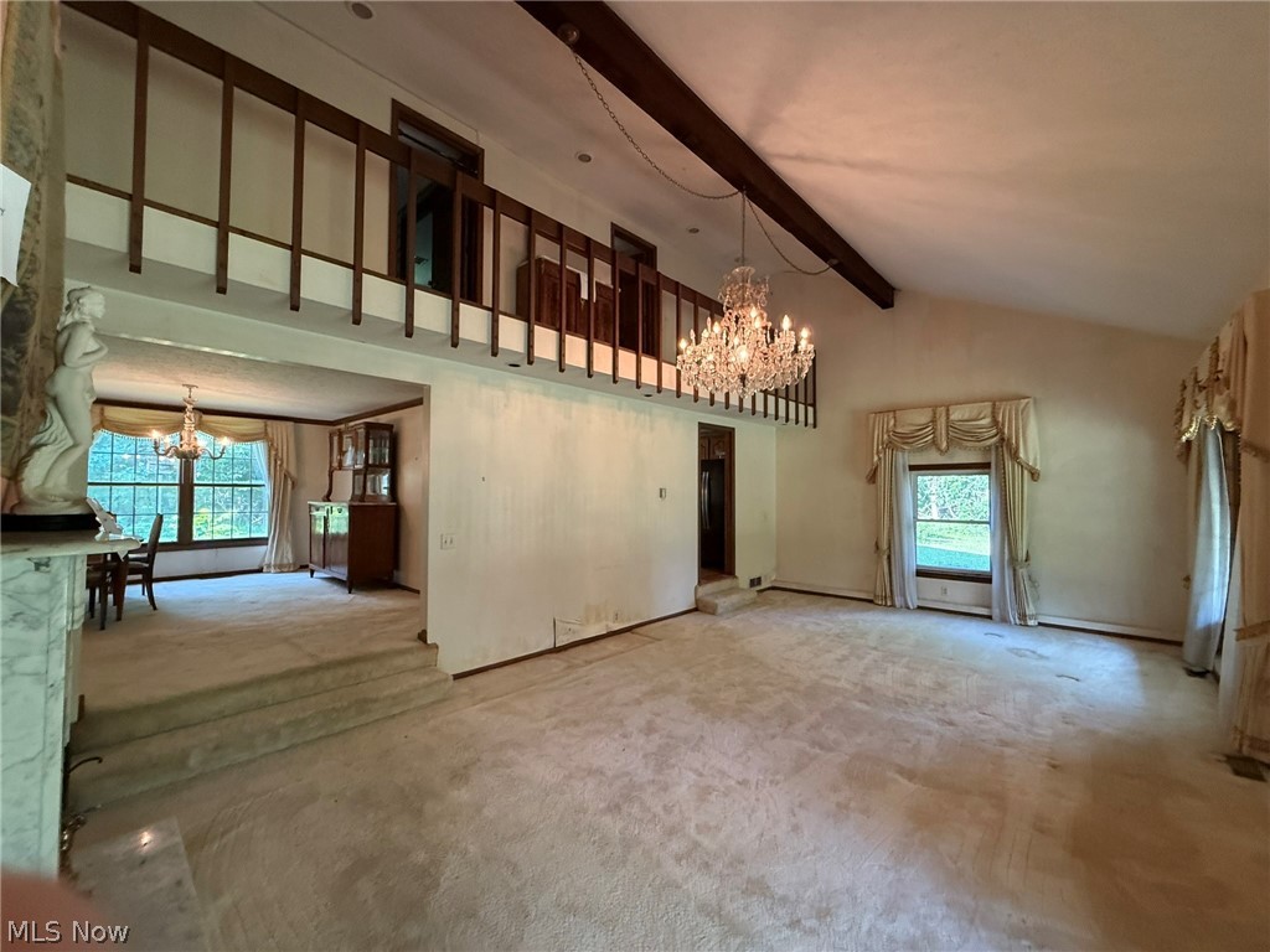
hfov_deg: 102.1
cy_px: 476
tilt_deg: +2.5
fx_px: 514
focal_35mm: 14
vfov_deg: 85.7
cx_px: 635
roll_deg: -0.4
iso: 500
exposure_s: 1/120
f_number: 2.2
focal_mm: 2.22
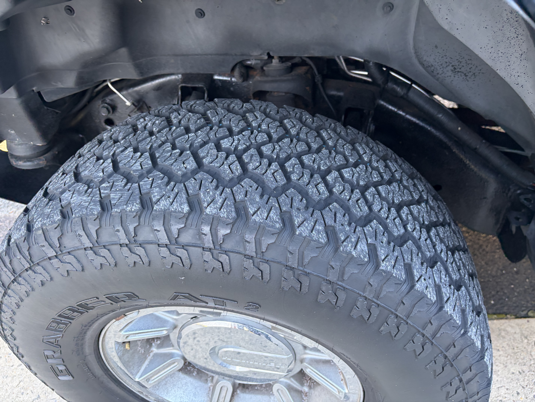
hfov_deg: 67.3
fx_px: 402
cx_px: 268
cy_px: 201
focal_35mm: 26
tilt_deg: -45.7
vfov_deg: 53.1
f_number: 1.6
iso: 125
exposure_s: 1/102
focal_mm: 5.96
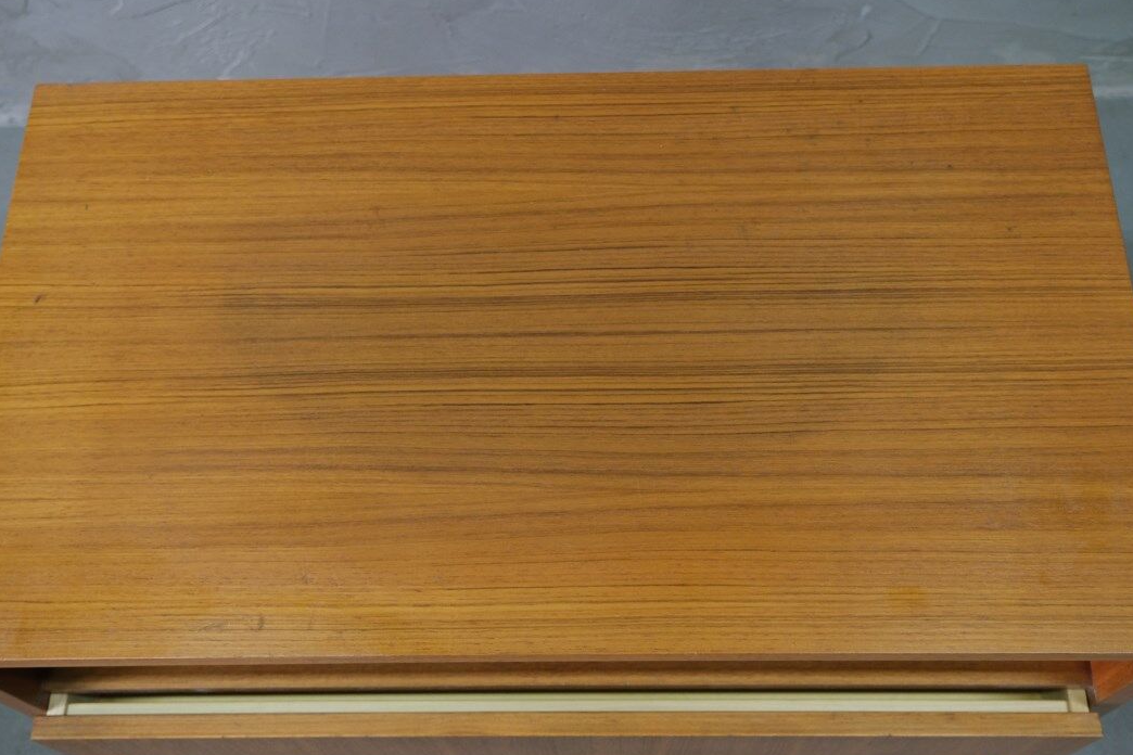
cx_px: 566
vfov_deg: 34.1
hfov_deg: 49.6
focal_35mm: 39
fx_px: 1227
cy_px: 307
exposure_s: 1/30
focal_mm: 21.2
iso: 1250
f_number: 4
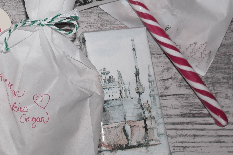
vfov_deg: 14.0
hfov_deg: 20.9
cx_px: -2
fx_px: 608
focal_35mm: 94
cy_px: -39
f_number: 4.5
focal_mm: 22
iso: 200
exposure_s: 1/40
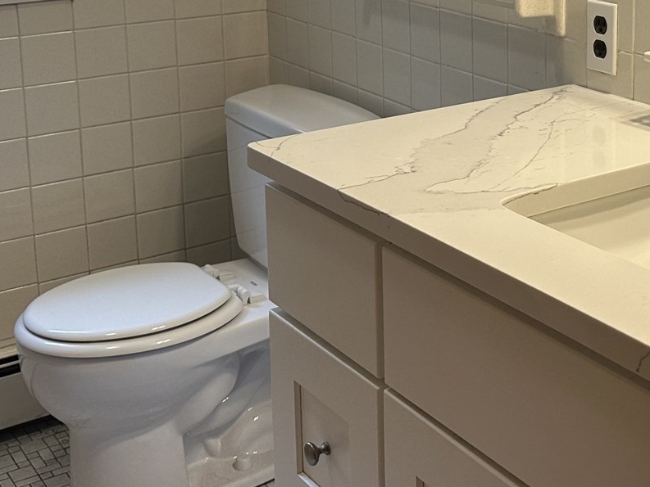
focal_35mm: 62
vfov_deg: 22.8
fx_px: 1164
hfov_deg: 30.2
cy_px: 16
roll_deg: +0.5
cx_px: 548
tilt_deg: -10.5
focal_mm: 6.86
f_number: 1.78
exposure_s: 1/120
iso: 125
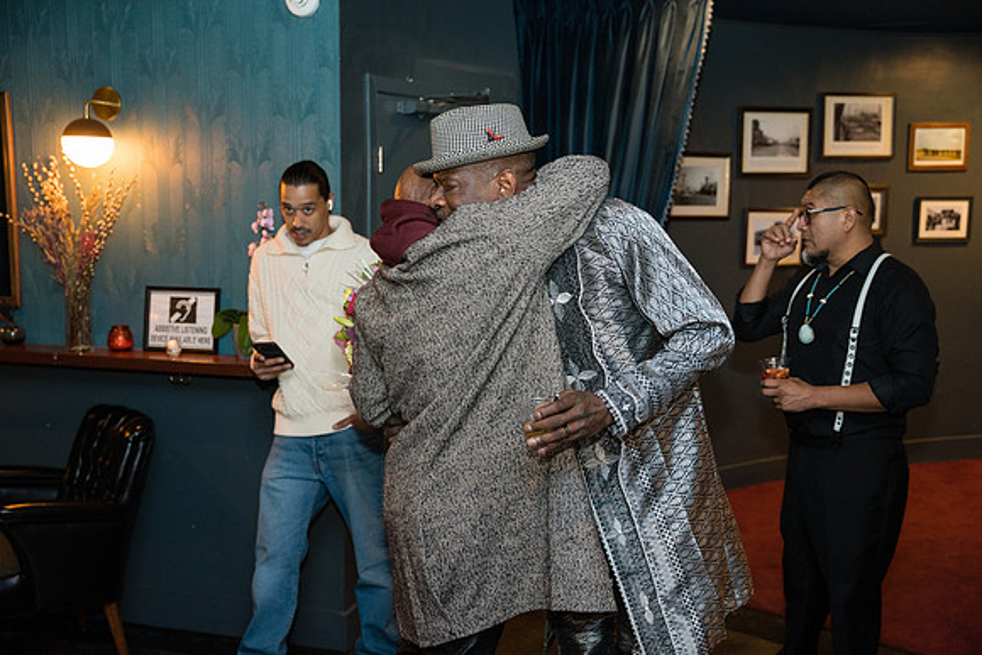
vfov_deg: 34.2
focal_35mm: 39
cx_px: 491
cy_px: 328
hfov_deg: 49.5
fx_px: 1064
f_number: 2.8
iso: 3200
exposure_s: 1/125
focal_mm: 39
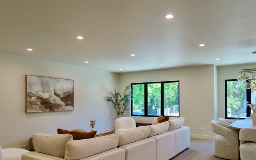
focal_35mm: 27
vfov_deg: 45.7
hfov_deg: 68.2
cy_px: 98
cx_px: 141
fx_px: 188
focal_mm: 3.05
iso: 260
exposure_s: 1/50
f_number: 2.2
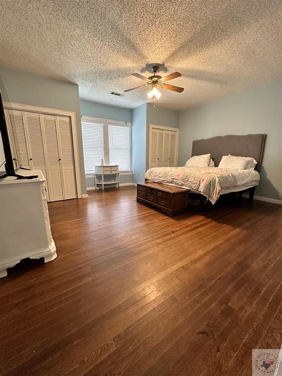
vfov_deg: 102.1
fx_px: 152
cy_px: 188
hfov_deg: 85.7
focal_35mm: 14
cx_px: 141
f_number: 2.2
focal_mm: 2.22
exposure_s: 1/120
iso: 200
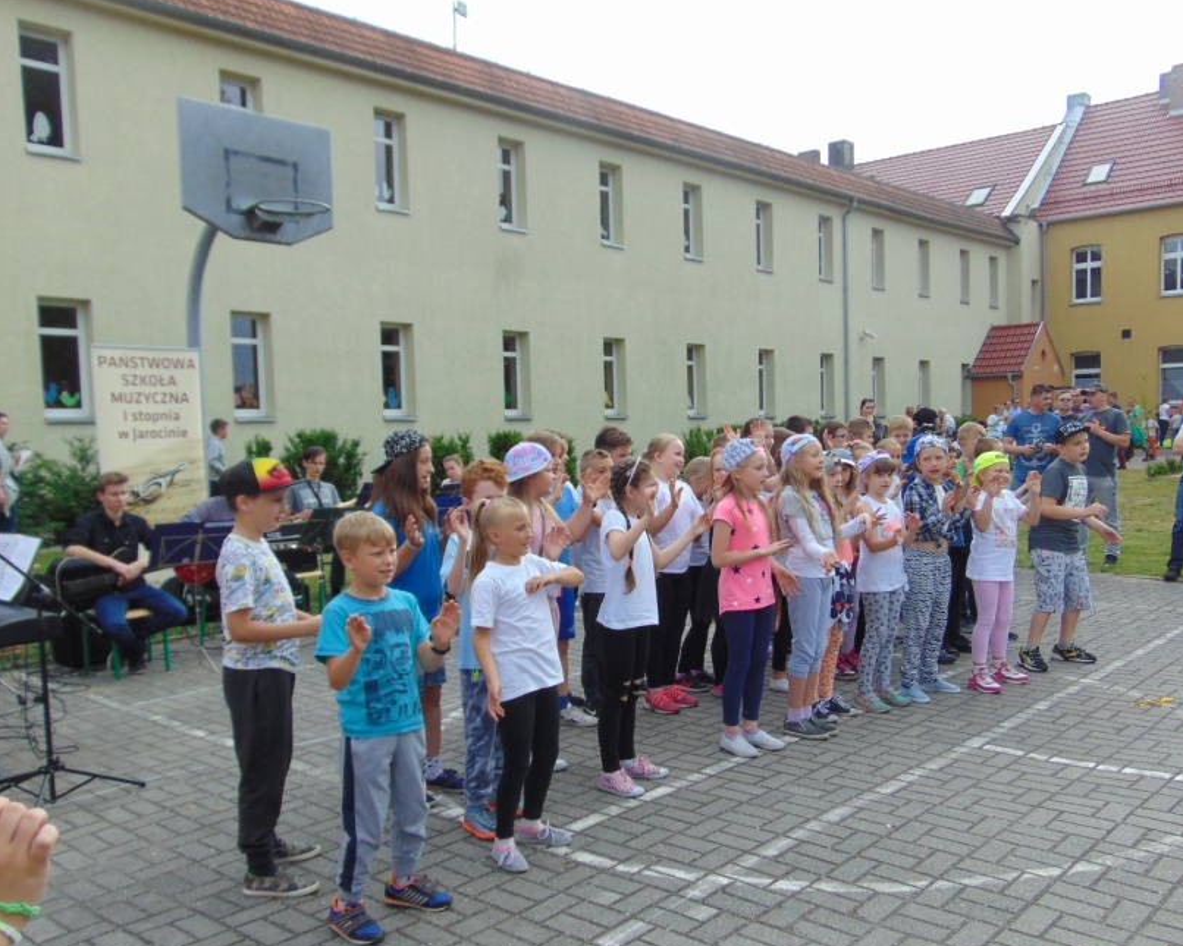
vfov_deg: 47.0
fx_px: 1086
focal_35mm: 31
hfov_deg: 57.1
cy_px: 532
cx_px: 631
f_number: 3
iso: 80
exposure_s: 1/400
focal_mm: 4.5
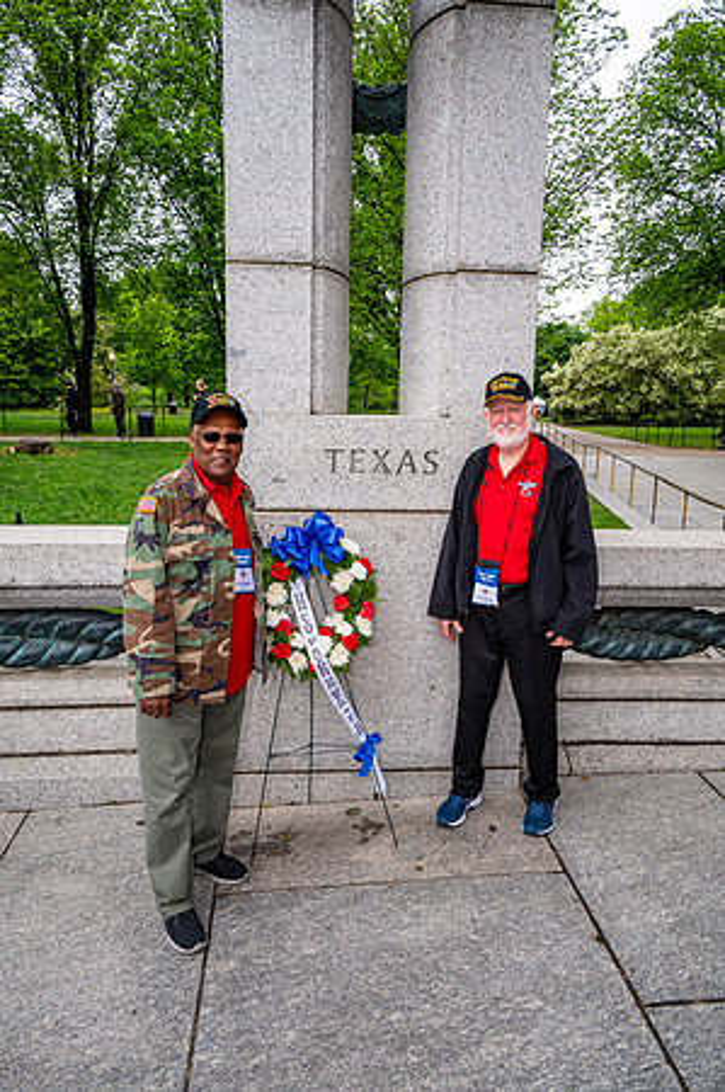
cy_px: 546
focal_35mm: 24
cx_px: 362
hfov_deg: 53.0
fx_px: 727
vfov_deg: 73.8
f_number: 8
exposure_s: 1/640
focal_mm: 24
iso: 1100
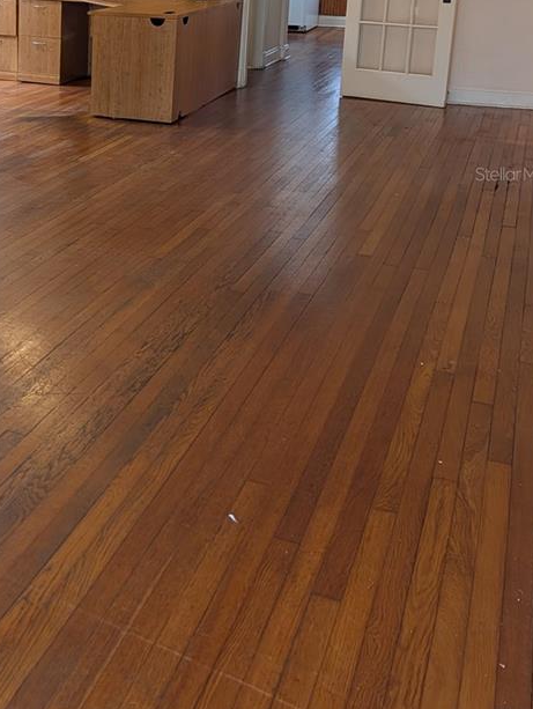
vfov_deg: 39.3
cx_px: 35
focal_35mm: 47
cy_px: 173
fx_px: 963
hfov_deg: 29.4
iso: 17
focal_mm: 6.9
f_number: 1.68
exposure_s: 1/60
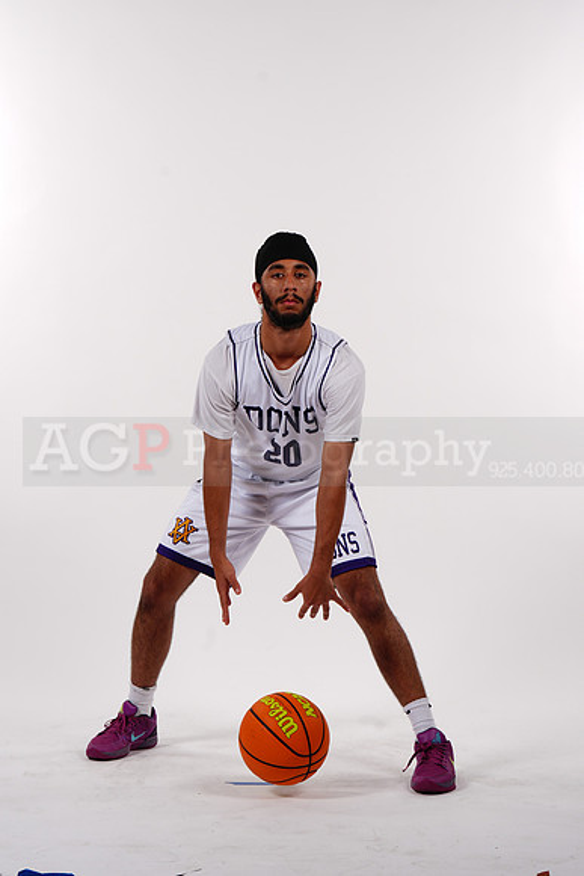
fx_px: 2723
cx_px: 292
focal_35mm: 112
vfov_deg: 18.3
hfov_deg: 12.2
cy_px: 438
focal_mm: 112
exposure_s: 1/500
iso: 200
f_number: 9
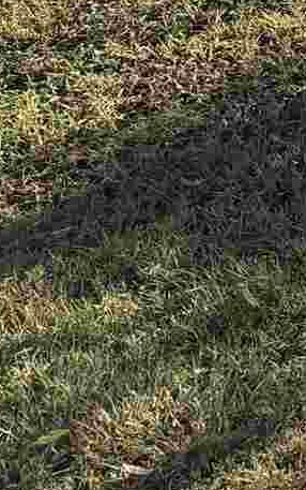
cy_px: -507
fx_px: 2280
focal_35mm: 171
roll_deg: +1.3
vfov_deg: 11.1
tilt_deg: -0.7
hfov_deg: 5.9
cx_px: 1405
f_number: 1.78
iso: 80
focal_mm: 6.76
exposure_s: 1/1812
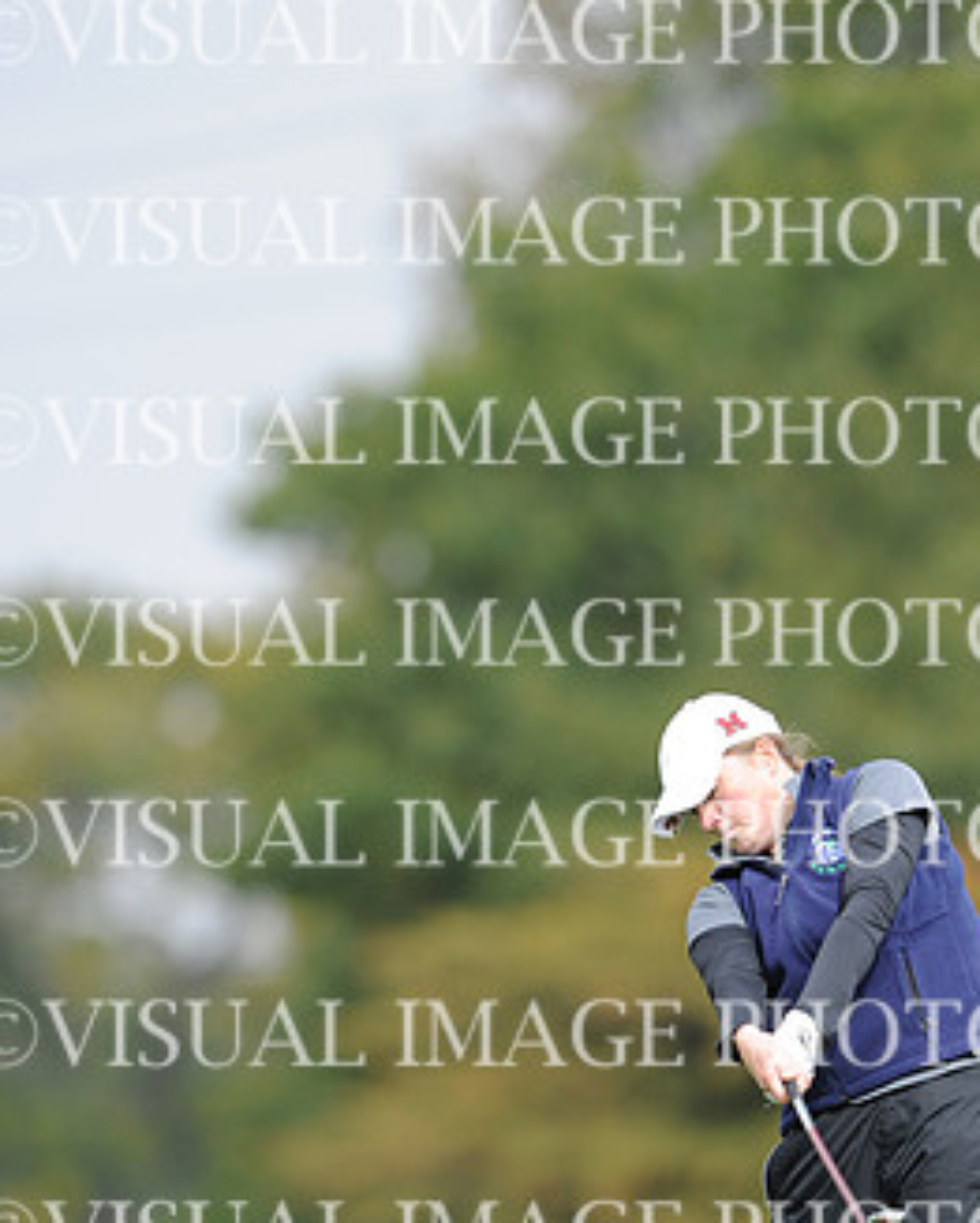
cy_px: 931
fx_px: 24087
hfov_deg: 2.3
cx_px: 688
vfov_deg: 2.9
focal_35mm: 665
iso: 500
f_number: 4
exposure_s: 1/2000
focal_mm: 400
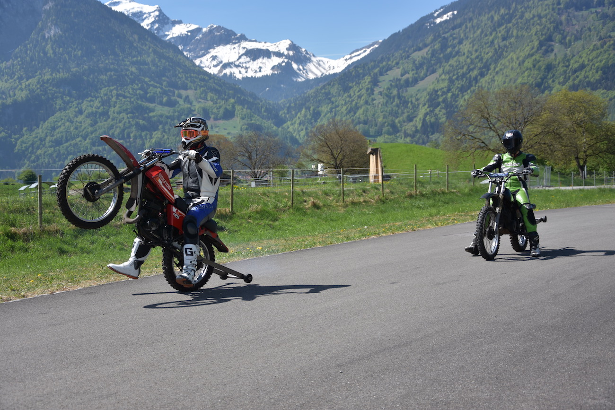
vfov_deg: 25.8
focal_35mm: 52
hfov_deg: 37.8
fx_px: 897
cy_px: 205
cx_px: 308
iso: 100
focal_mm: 35
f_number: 4.5
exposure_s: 1/640
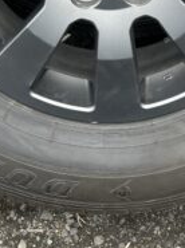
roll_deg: +0.0
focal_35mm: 78
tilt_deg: -41.2
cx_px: 122
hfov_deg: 18.8
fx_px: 558
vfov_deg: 22.9
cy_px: -54
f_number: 1.78
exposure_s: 1/146
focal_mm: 6.86
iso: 64
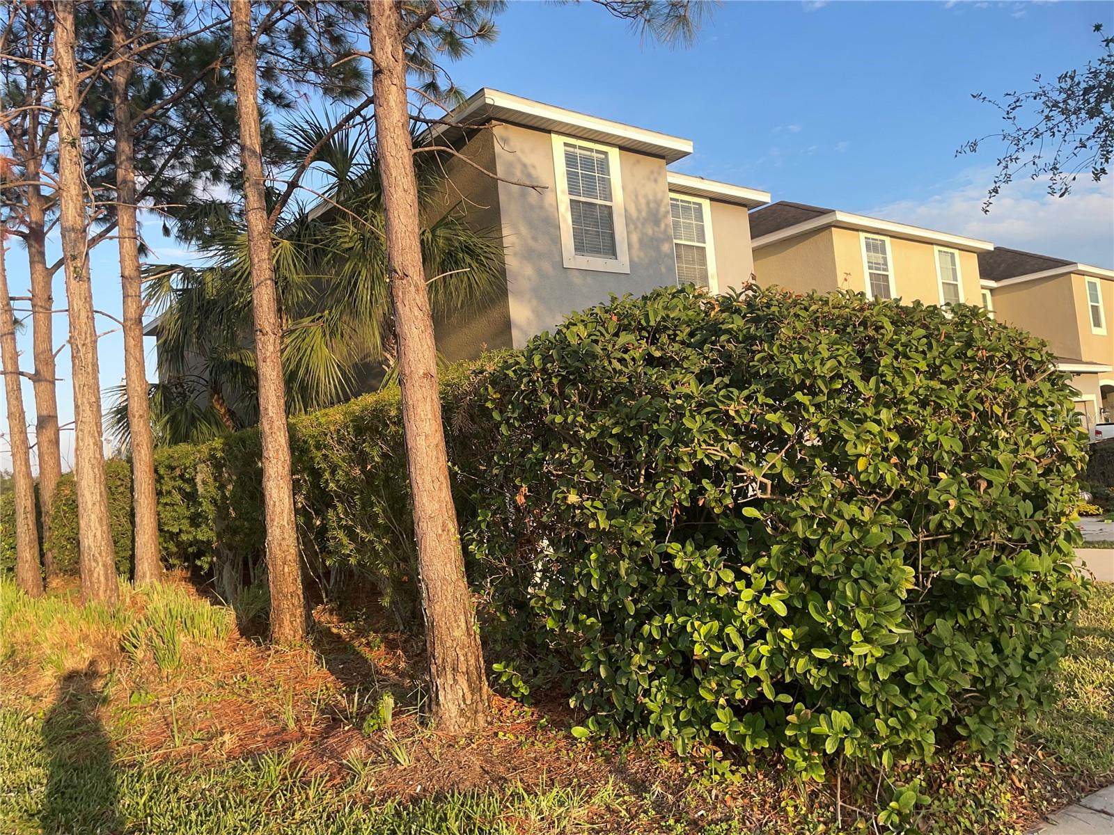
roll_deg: +4.7
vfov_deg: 53.1
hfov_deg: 67.3
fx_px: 837
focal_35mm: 26
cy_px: 418
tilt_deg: +3.8
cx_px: 557
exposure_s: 1/1062
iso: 32
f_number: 1.6
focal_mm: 4.2
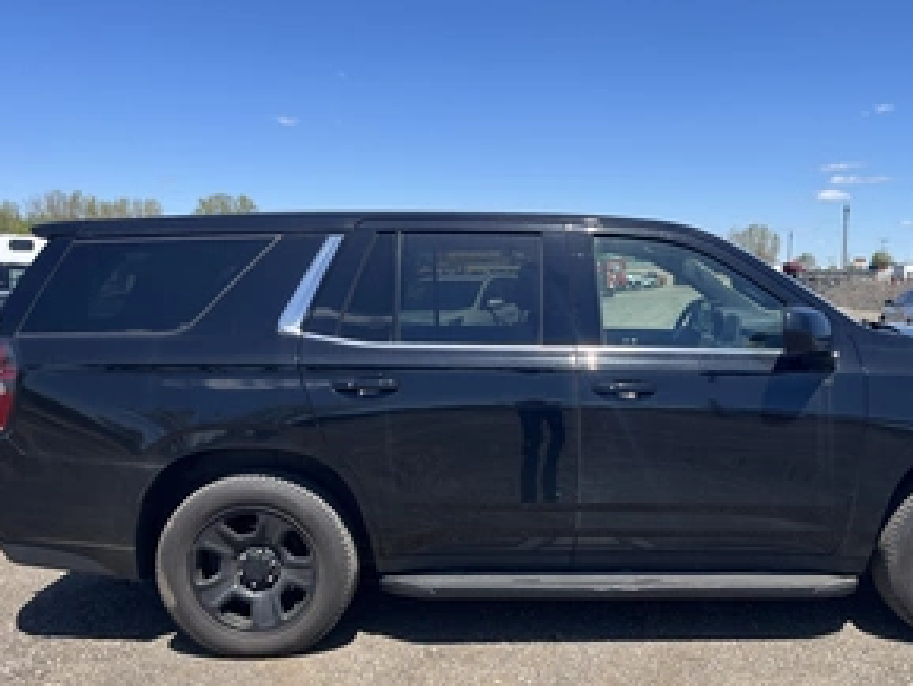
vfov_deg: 39.4
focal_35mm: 36
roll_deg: -0.8
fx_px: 950
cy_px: 436
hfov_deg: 50.7
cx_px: 581
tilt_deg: -8.0
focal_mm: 5.1
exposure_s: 1/2571
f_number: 1.6
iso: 50
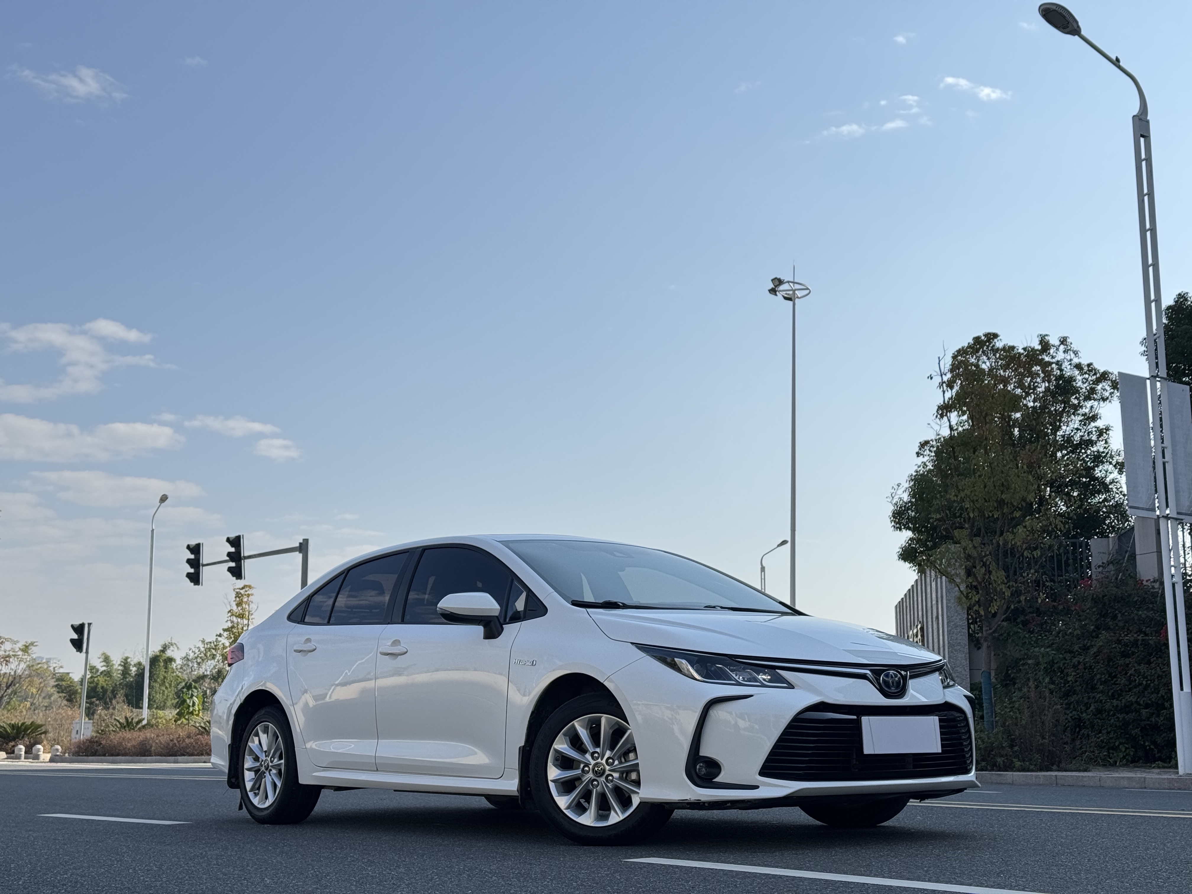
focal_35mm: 48
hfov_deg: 39.7
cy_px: 447
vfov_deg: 30.3
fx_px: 1653
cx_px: 596
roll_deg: +0.0
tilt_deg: +9.4
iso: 64
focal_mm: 6.76
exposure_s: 1/4049
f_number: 1.78
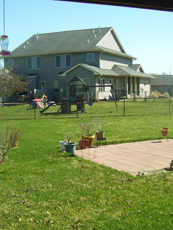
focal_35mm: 55
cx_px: 78
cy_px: 134
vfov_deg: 34.9
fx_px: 366
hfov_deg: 26.6
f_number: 4.8
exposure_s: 1/250
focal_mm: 5.6
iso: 80
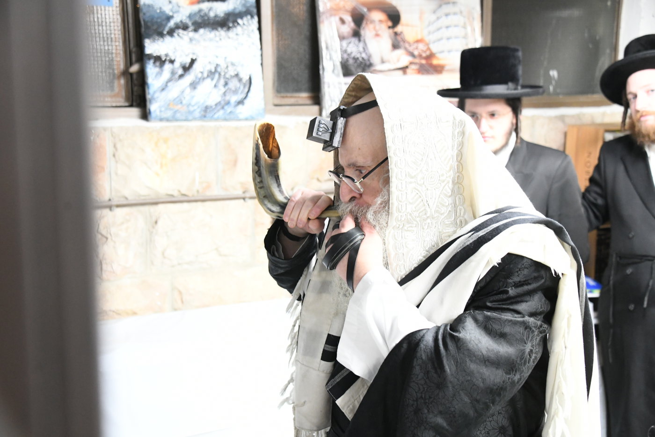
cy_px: 218
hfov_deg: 41.1
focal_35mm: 48
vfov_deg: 28.1
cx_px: 328
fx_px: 873
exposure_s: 1/80
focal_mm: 48
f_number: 5
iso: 6400
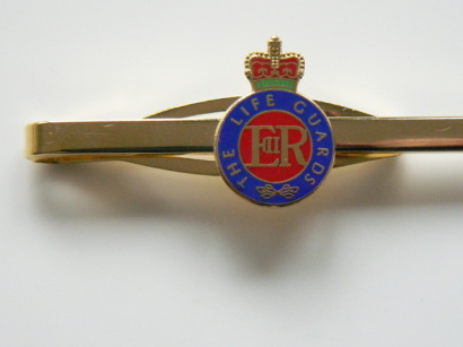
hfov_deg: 18.7
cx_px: 264
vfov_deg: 14.1
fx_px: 1404
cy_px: 171
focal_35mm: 105
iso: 400
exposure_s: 1/320
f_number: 3.2
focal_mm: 14
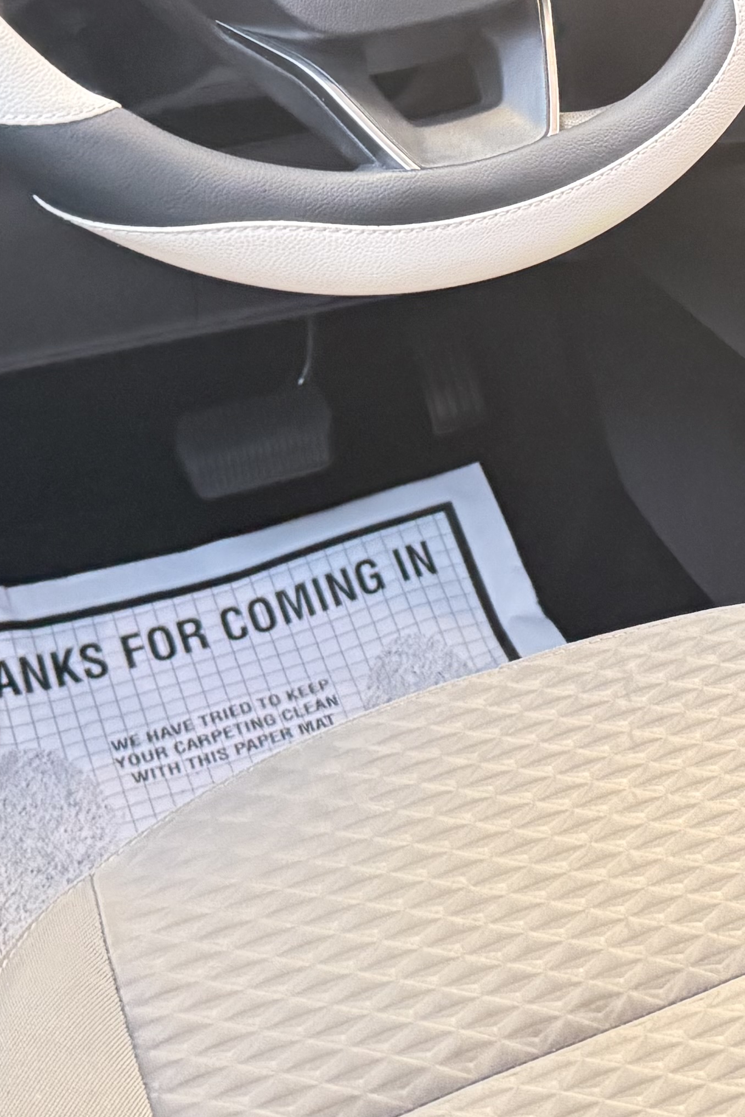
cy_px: 275
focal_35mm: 70
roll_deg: -1.4
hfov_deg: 18.3
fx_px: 2173
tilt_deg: -28.0
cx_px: 944
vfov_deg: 28.4
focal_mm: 6.76
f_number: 1.78
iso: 800
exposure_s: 1/59
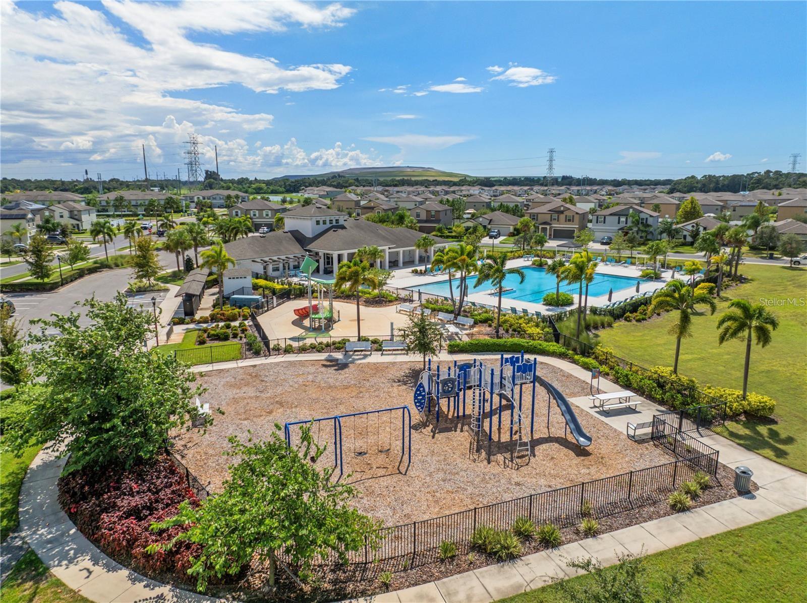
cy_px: 302
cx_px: 404
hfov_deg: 71.6
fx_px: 559
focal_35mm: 24
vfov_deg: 56.7
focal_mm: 12.29
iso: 100
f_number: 2.8
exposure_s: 1/5000
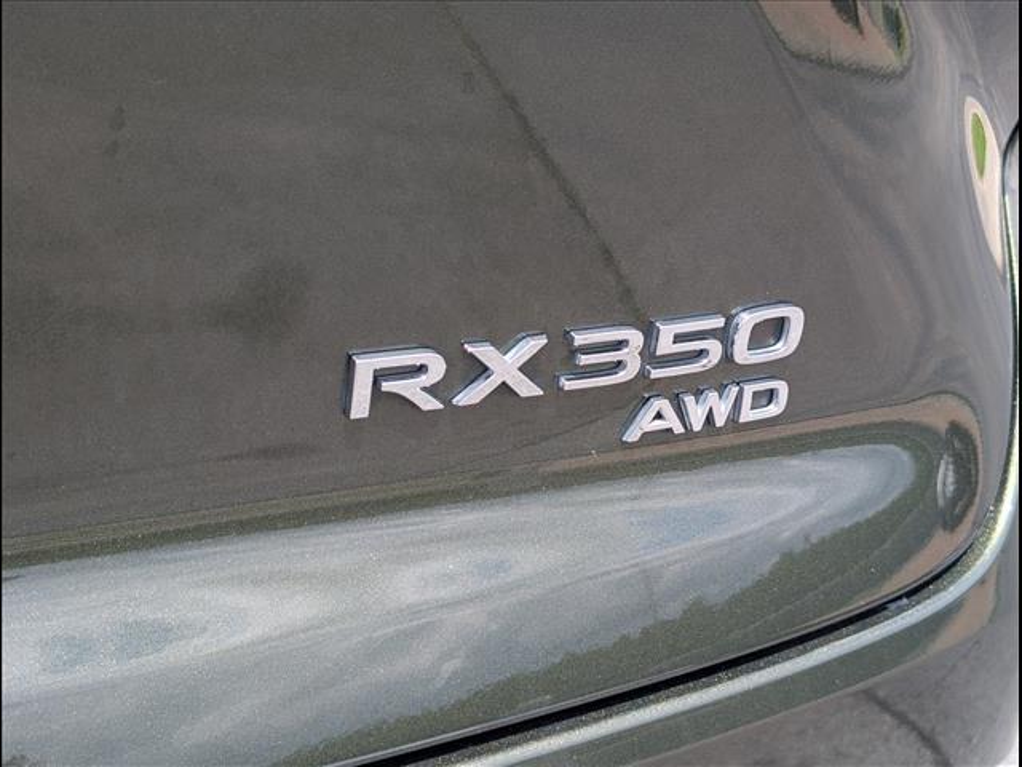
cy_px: 384
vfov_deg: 29.7
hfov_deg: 38.9
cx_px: 511
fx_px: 1447
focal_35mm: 49
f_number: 1.68
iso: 20
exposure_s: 1/417
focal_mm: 6.9
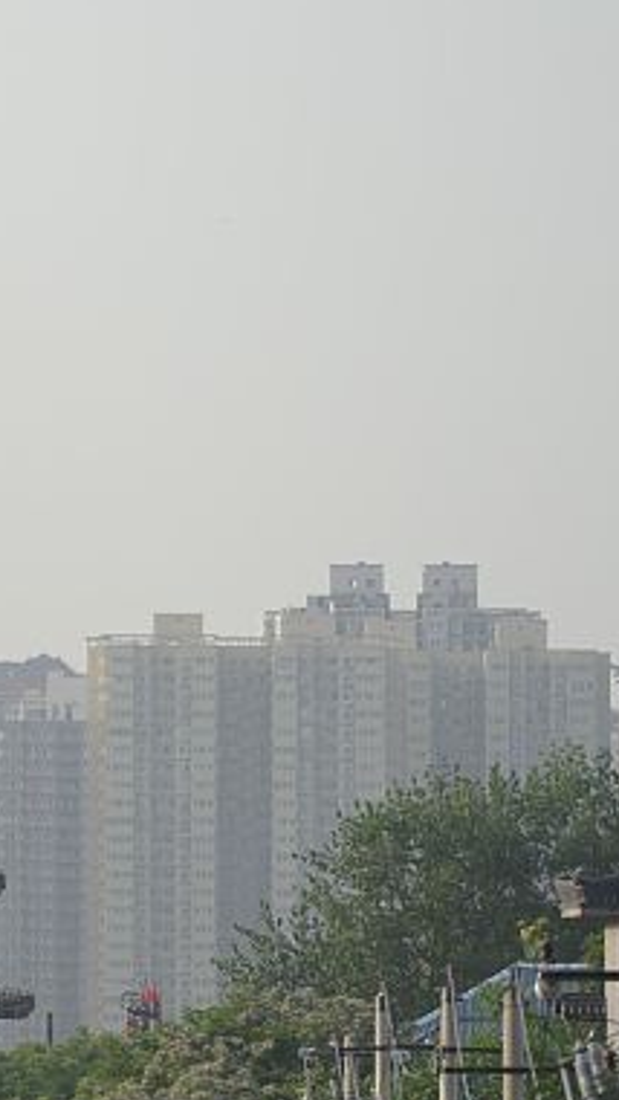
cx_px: -781
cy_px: 676
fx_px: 17346
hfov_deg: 2.0
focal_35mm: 595
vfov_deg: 3.6
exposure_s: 1/800
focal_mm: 180
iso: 160
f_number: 4
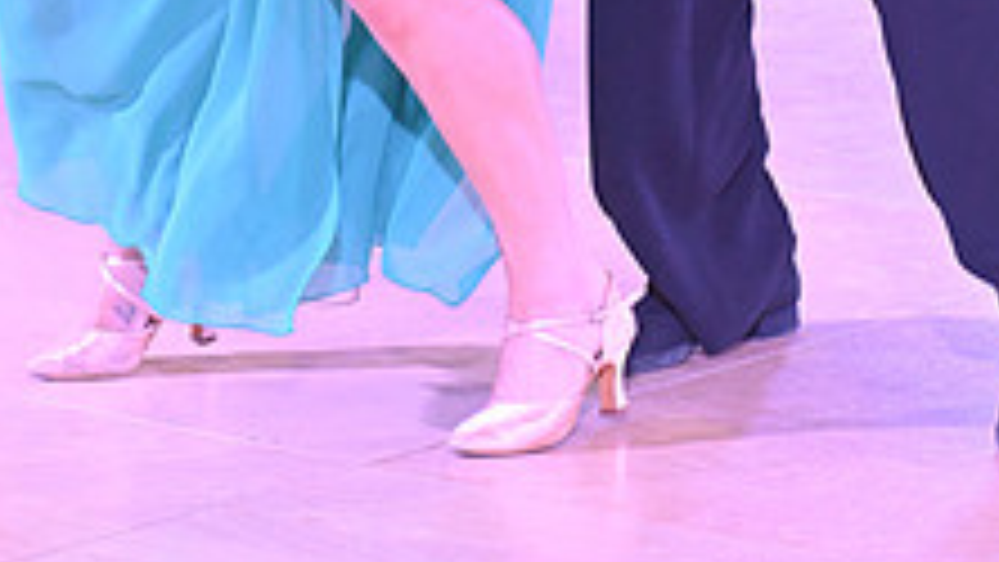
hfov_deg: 8.3
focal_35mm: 260
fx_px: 6889
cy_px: -481
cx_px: 605
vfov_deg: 4.6
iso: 5000
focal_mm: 95
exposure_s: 1/320
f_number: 6.3
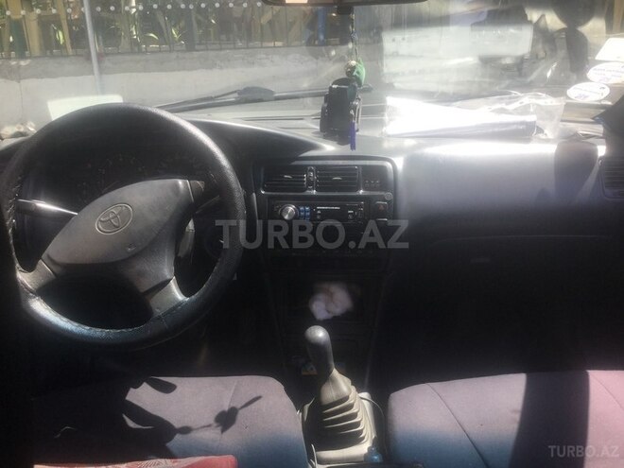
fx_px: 559
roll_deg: +1.9
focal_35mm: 31
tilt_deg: -17.9
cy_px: 234
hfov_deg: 58.4
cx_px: 312
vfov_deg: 45.4
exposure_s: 1/313
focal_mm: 3.3
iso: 25
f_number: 2.4
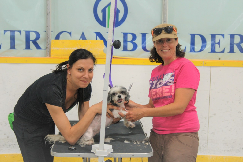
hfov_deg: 37.9
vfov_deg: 25.7
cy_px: 81
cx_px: 122
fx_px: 354
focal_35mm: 52
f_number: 3.8
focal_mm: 35
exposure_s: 1/60
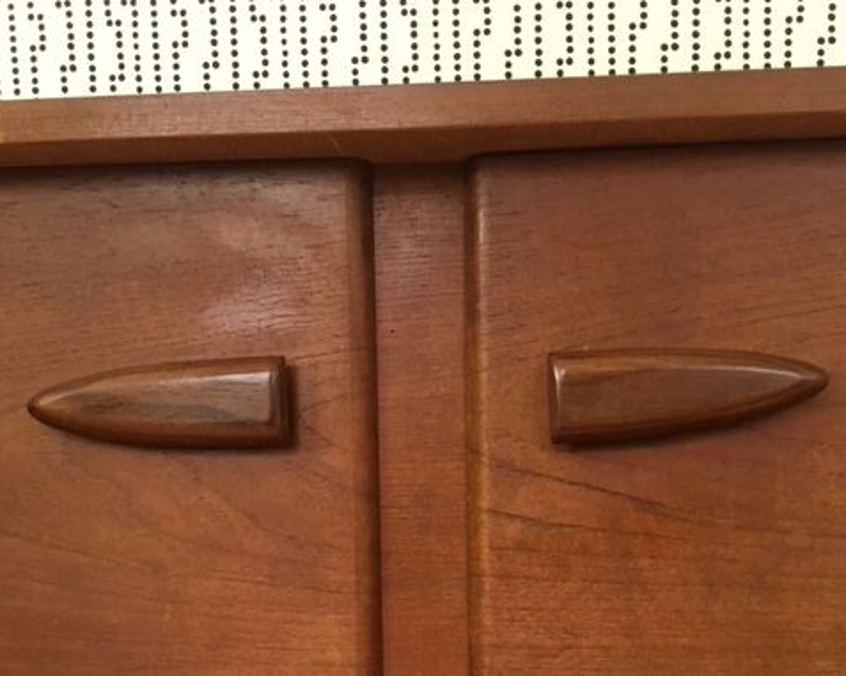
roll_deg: +0.5
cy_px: 554
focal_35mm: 38
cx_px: 424
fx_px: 951
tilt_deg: -5.3
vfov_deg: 37.5
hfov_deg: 48.0
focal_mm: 4.15
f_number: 2.2
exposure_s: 1/20
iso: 200
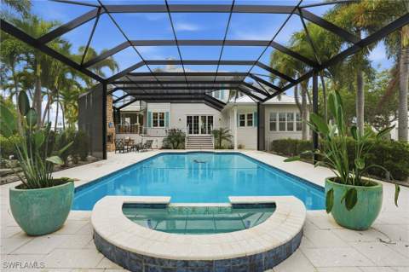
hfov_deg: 96.8
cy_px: 136
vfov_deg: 73.6
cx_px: 204
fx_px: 182
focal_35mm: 16
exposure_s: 1/400
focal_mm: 16
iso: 200
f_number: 9
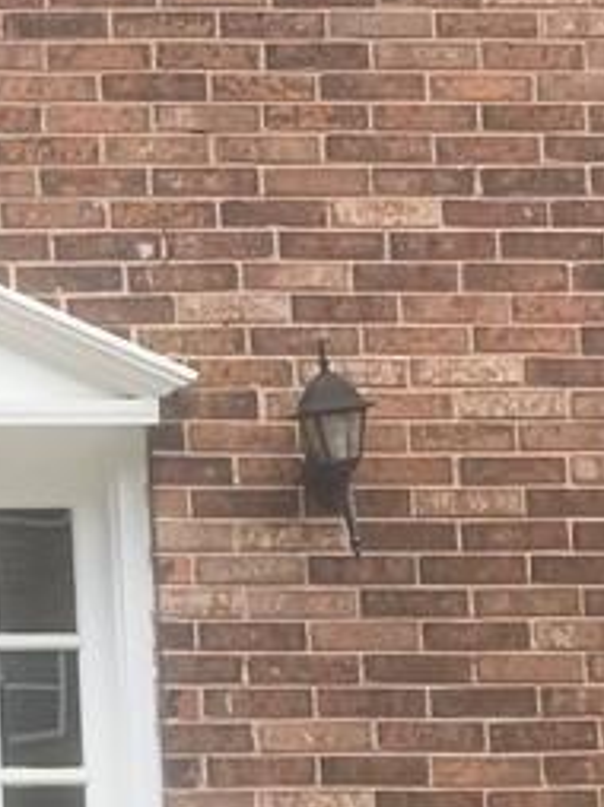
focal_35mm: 113
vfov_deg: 17.4
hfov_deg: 12.3
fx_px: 2633
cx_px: -381
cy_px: 305
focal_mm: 3.99
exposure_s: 1/380
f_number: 1.8
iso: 20
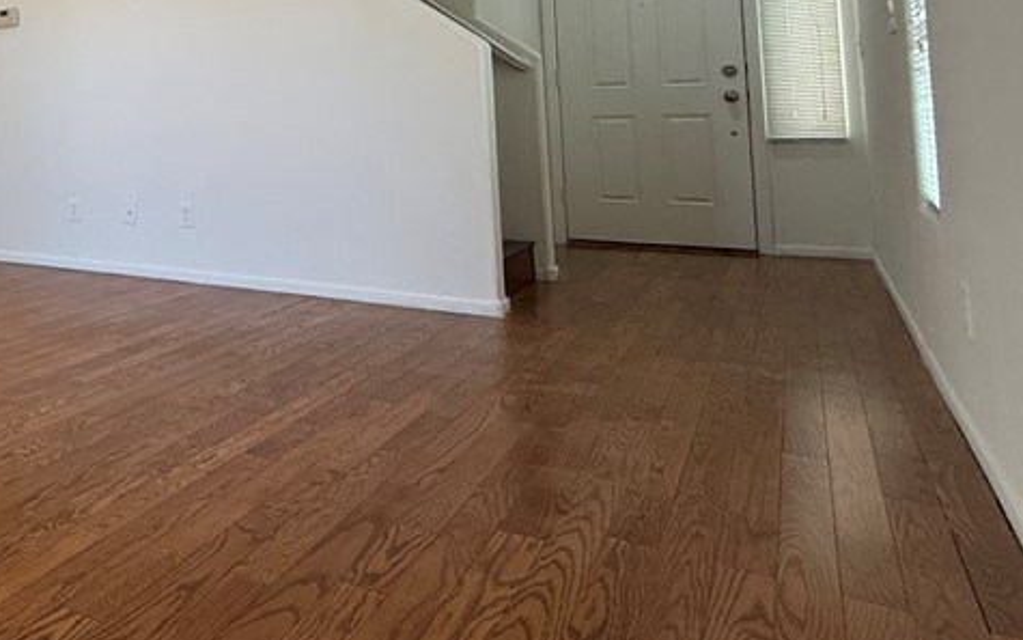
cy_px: 86
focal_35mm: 32
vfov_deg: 37.3
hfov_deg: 47.2
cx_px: -45
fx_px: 892
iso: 125
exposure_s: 1/120
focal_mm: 2.22
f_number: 2.2
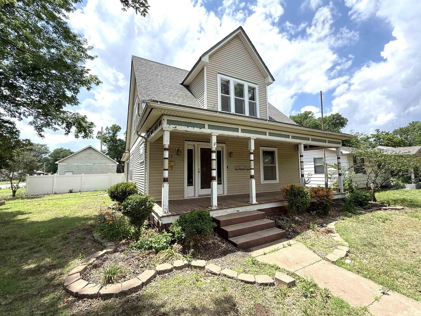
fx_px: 170
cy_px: 158
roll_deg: +2.4
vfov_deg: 85.7
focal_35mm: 14
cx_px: 210
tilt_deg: +5.7
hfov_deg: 102.1
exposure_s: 1/1211
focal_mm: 2.22
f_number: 2.2
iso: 64
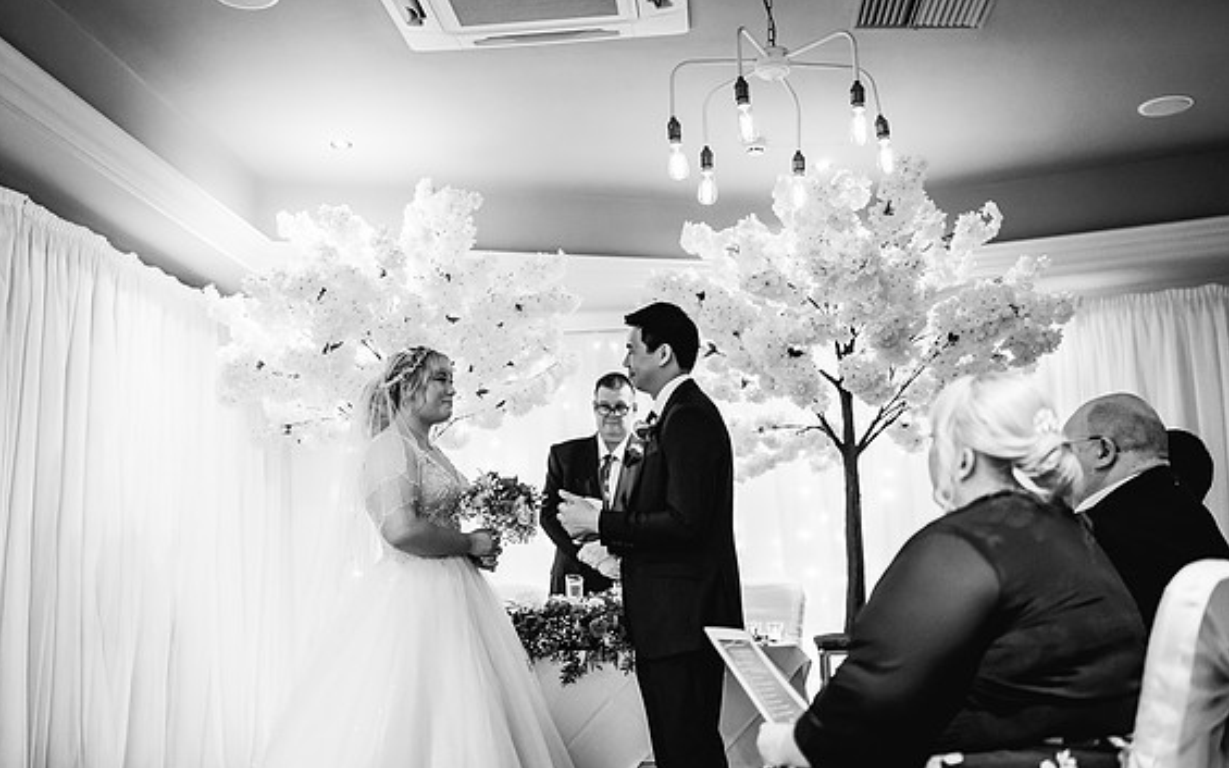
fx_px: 1239
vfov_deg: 34.4
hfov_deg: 52.8
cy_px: 375
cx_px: 603
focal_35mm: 37
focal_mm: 35
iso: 2500
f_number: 1.4
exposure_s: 1/250
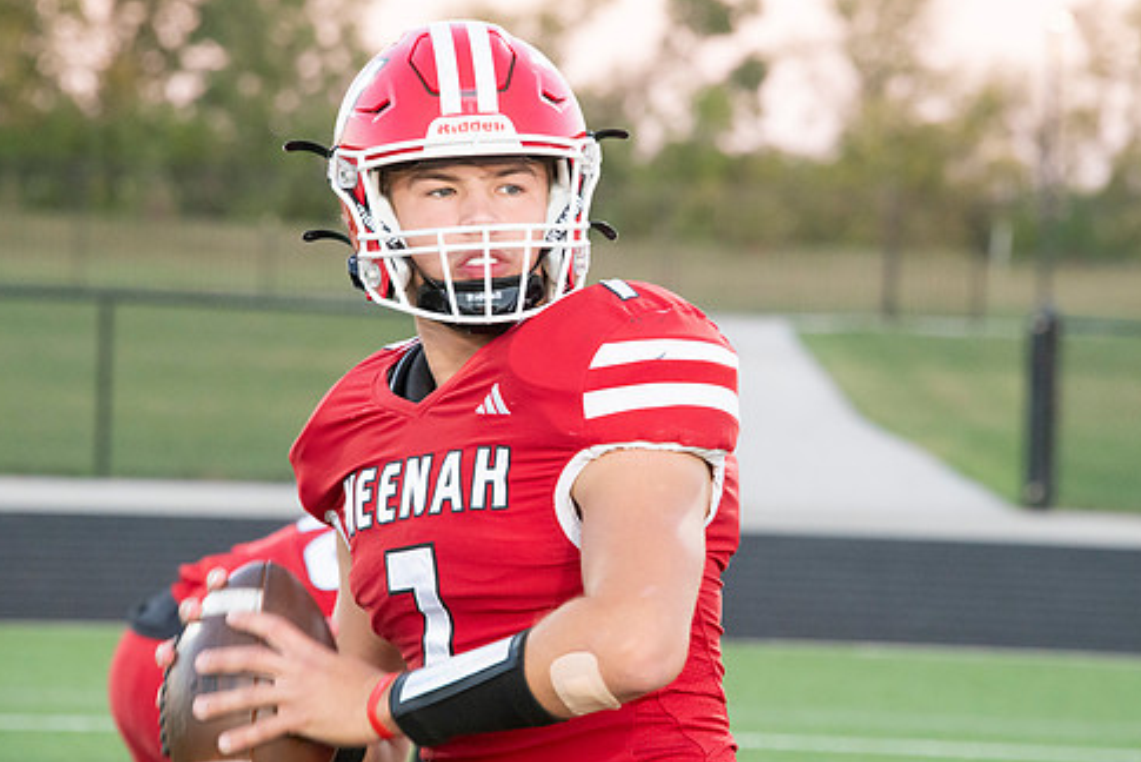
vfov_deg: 4.6
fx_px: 9482
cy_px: 337
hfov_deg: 6.9
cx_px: 593
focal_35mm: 299
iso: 8000
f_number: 9
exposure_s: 1/320
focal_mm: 250
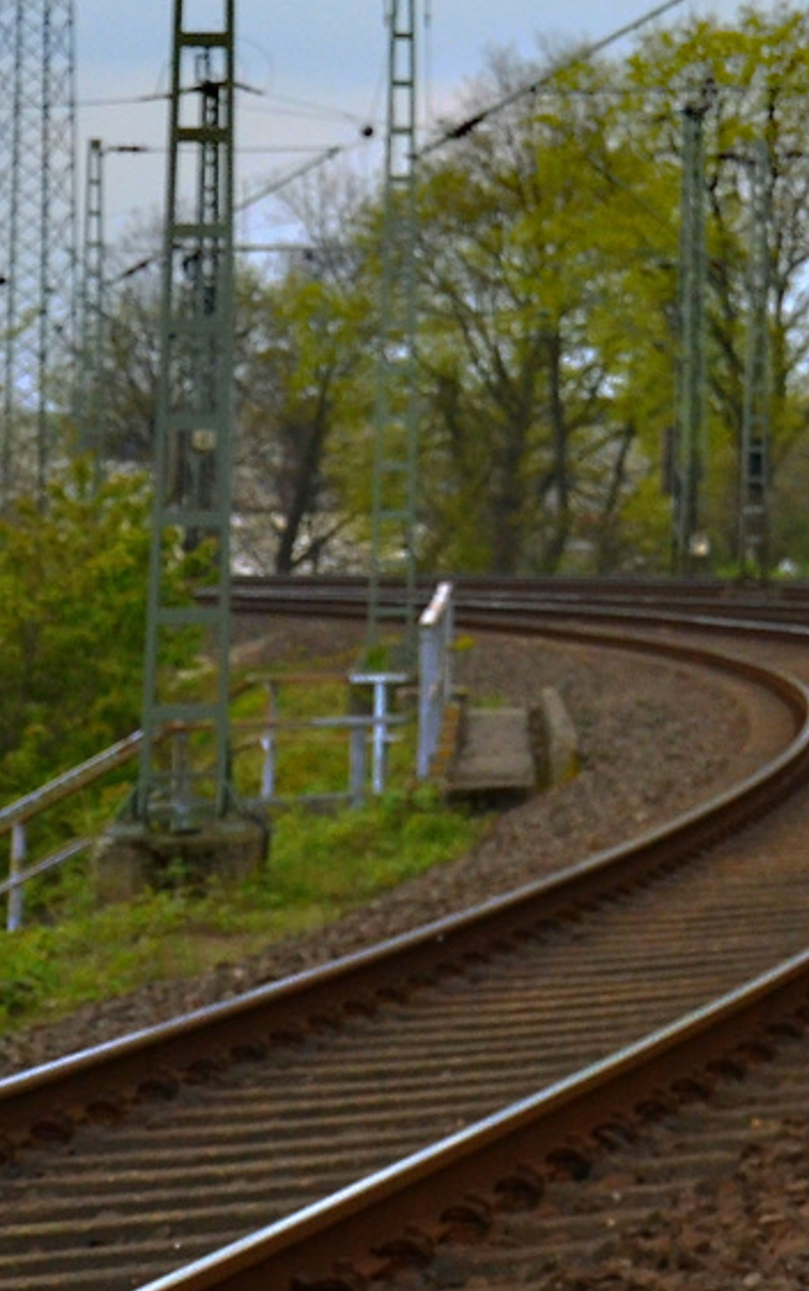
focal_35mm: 167
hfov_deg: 7.2
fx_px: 5882
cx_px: 2144
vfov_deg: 12.3
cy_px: -99
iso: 400
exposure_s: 1/1600
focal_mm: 32
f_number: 6.3
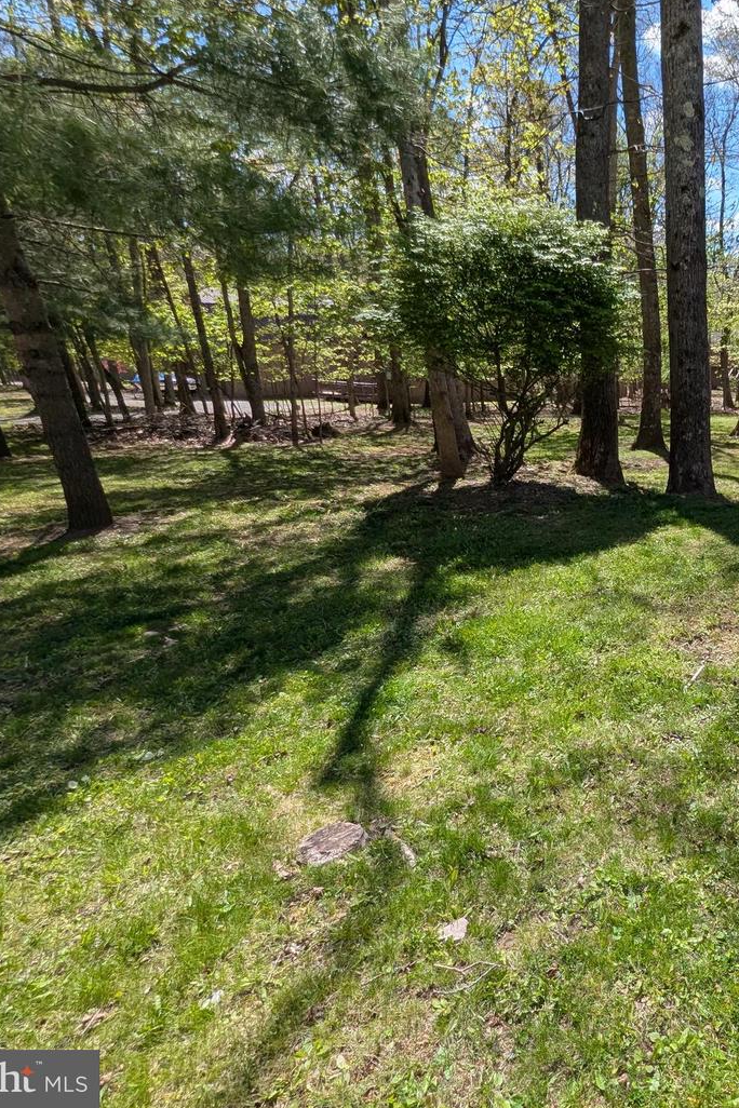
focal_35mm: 19
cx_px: 687
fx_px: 585
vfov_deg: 86.8
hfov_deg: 54.7
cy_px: 527
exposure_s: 1/904
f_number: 2.2
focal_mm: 1.95
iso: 47
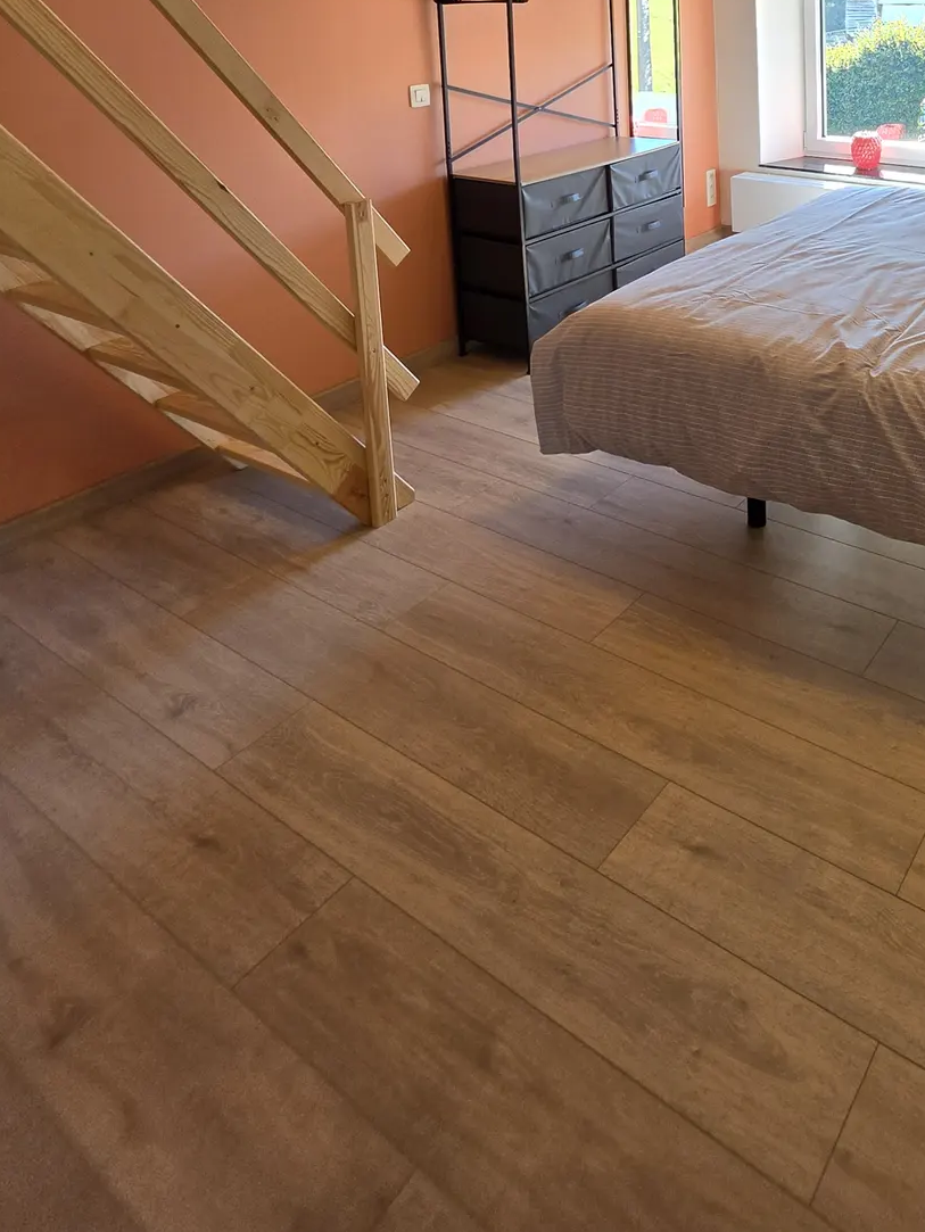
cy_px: 121
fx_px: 855
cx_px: 806
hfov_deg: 51.3
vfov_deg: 60.5
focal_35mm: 24
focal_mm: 2.2
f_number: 1.9
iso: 50
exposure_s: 1/100
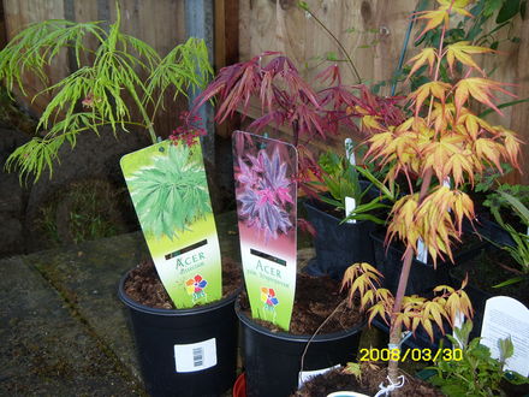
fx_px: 703
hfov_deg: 41.2
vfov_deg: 31.5
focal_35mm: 46
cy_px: 198
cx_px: 264
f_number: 3.9
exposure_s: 1/60
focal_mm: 9.6
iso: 50
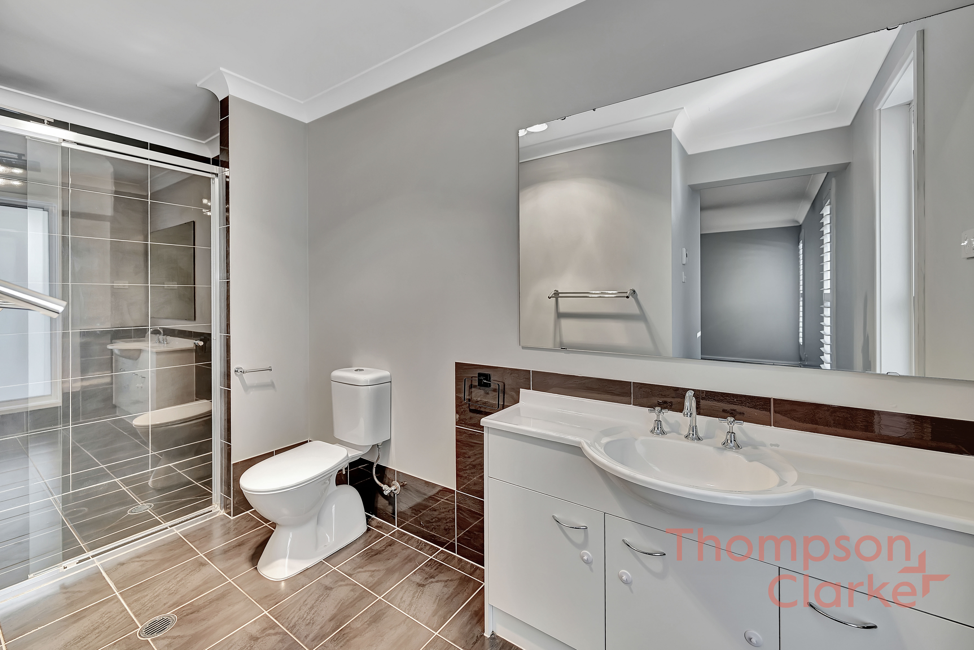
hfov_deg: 104.2
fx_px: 379
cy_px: 325
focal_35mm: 14
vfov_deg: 81.3
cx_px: 487
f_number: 4.5
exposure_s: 1/5
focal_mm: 14
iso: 100
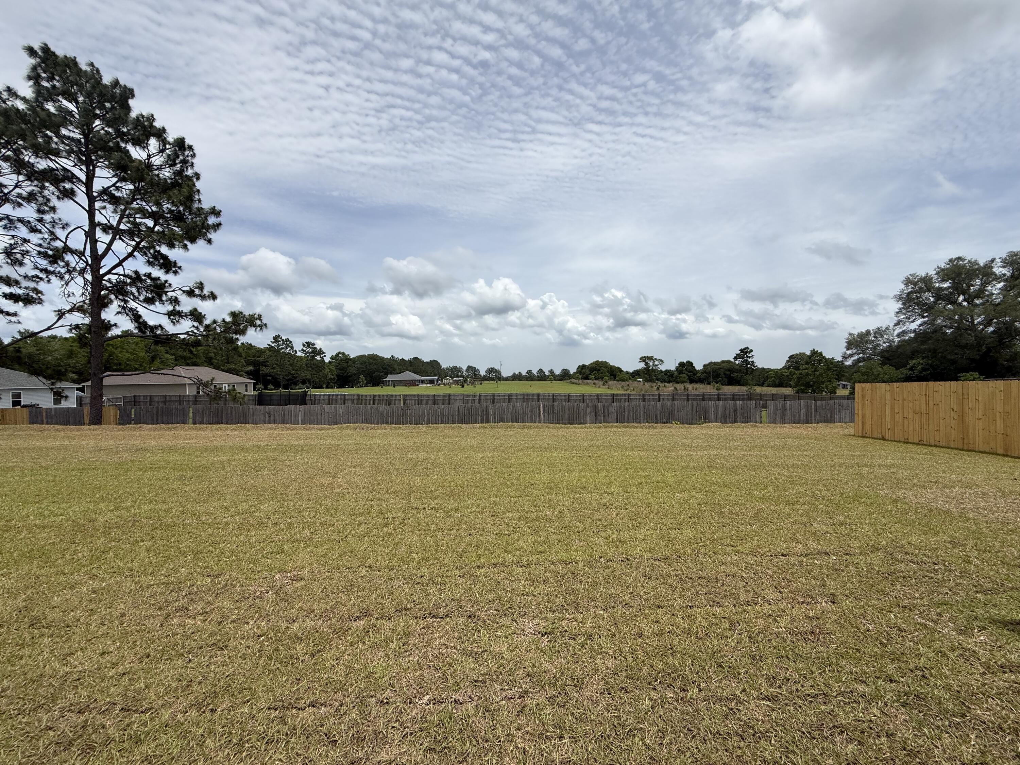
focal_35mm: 14
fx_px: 413
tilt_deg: -1.9
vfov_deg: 85.7
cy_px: 382
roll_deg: +0.6
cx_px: 510
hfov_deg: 102.1
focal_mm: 2.22
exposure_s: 1/4425
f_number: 2.2
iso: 50
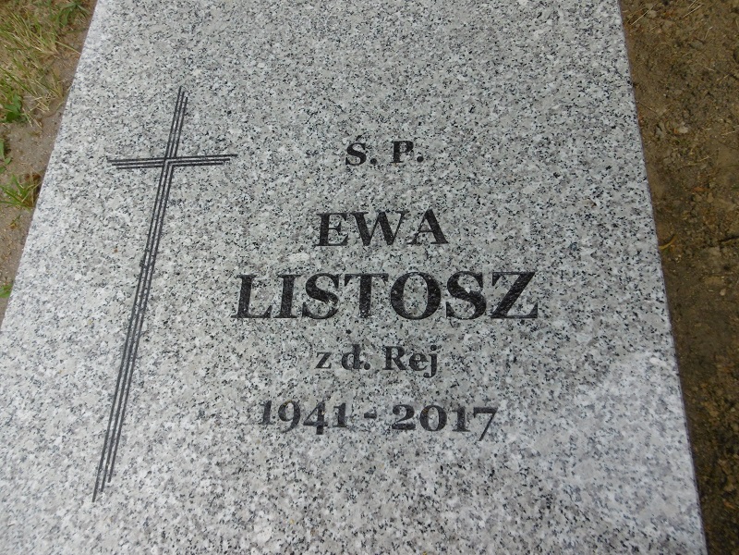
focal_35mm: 24
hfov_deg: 71.6
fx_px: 512
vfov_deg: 56.8
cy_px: 278
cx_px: 370
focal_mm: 4.3
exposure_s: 1/500
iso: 100
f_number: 3.1
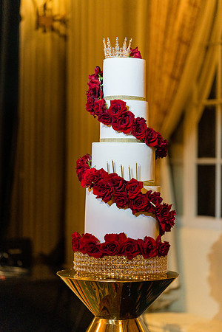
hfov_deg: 16.1
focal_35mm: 85
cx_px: 111
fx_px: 786
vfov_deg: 23.9
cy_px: 166
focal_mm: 85
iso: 1000
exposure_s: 1/160
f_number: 1.4
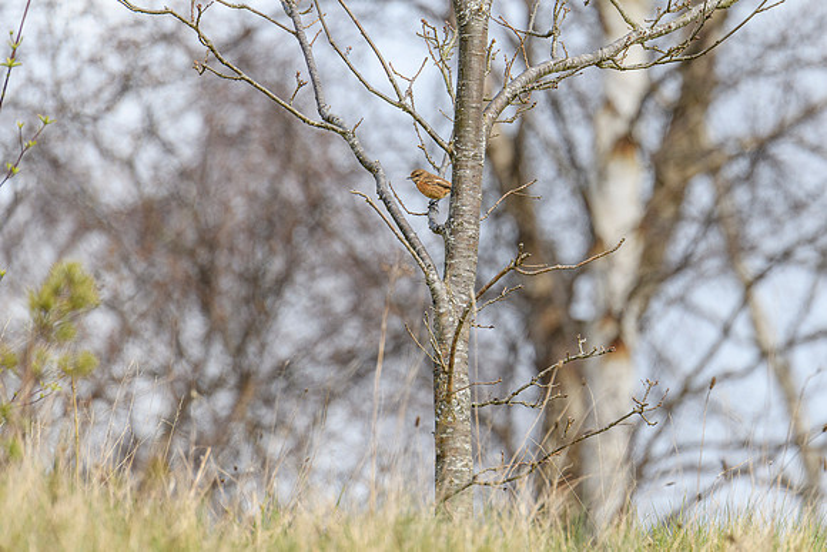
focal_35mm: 503
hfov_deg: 4.1
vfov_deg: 2.7
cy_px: 205
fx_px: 11550
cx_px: 520
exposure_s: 1/1600
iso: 400
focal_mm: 400
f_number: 6.3
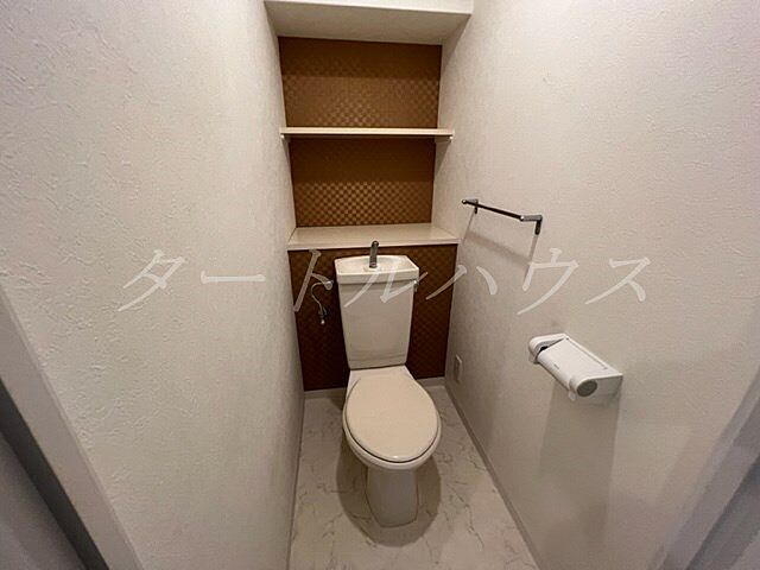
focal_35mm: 13
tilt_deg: -22.8
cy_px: 285
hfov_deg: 106.2
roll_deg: -1.6
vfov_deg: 89.9
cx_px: 380
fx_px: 285
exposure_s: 1/60
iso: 200
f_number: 1.8
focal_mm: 1.57
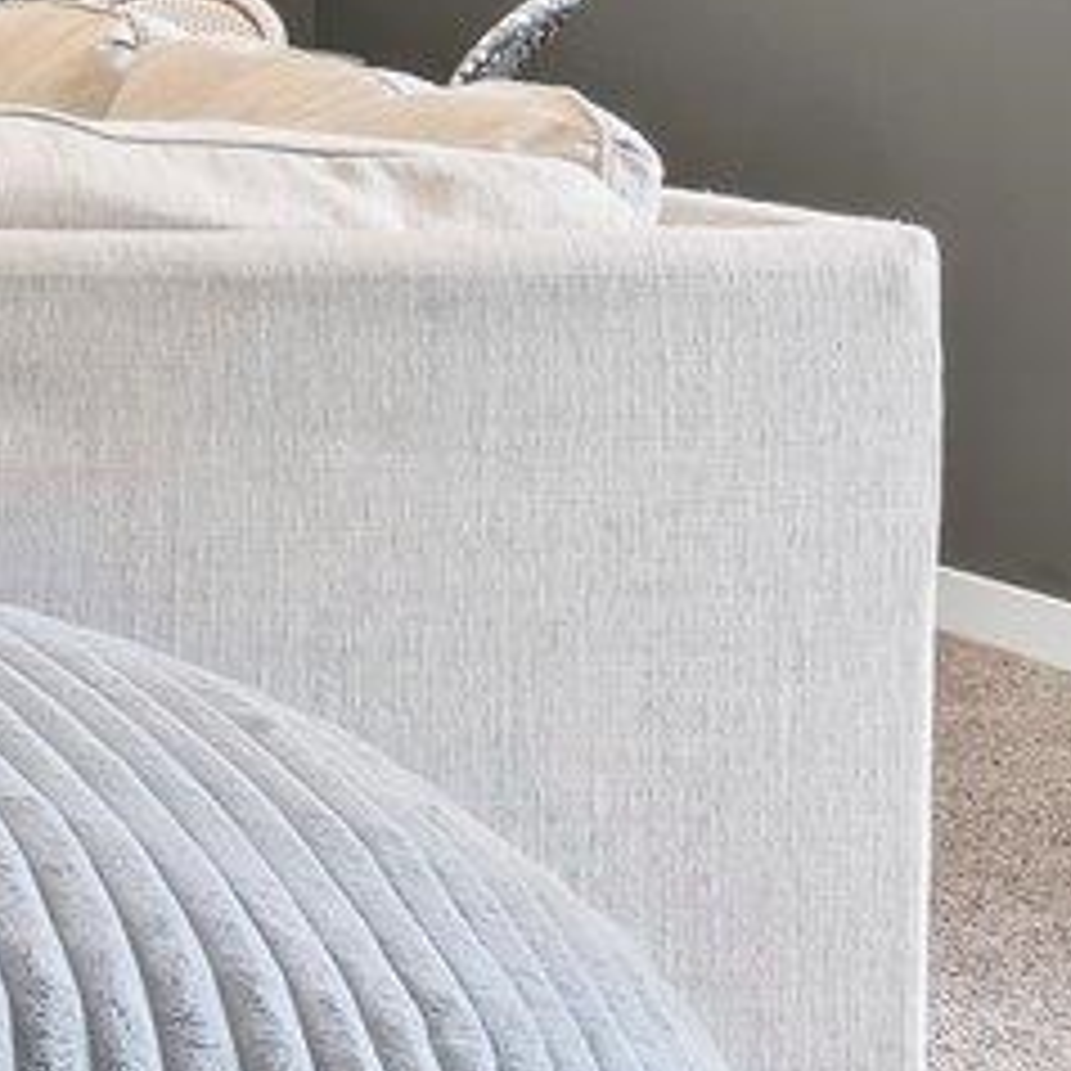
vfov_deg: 14.4
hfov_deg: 11.9
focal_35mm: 117
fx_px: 4095
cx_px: -1526
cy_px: -227
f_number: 9
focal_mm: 16
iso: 200
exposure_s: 4
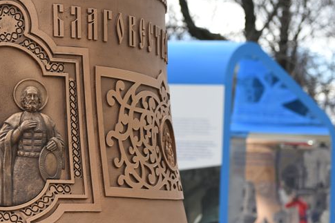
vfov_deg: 13.5
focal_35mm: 101
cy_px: 130
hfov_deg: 20.1
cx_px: 95
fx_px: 939
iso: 640
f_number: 4
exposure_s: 1/1250
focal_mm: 70
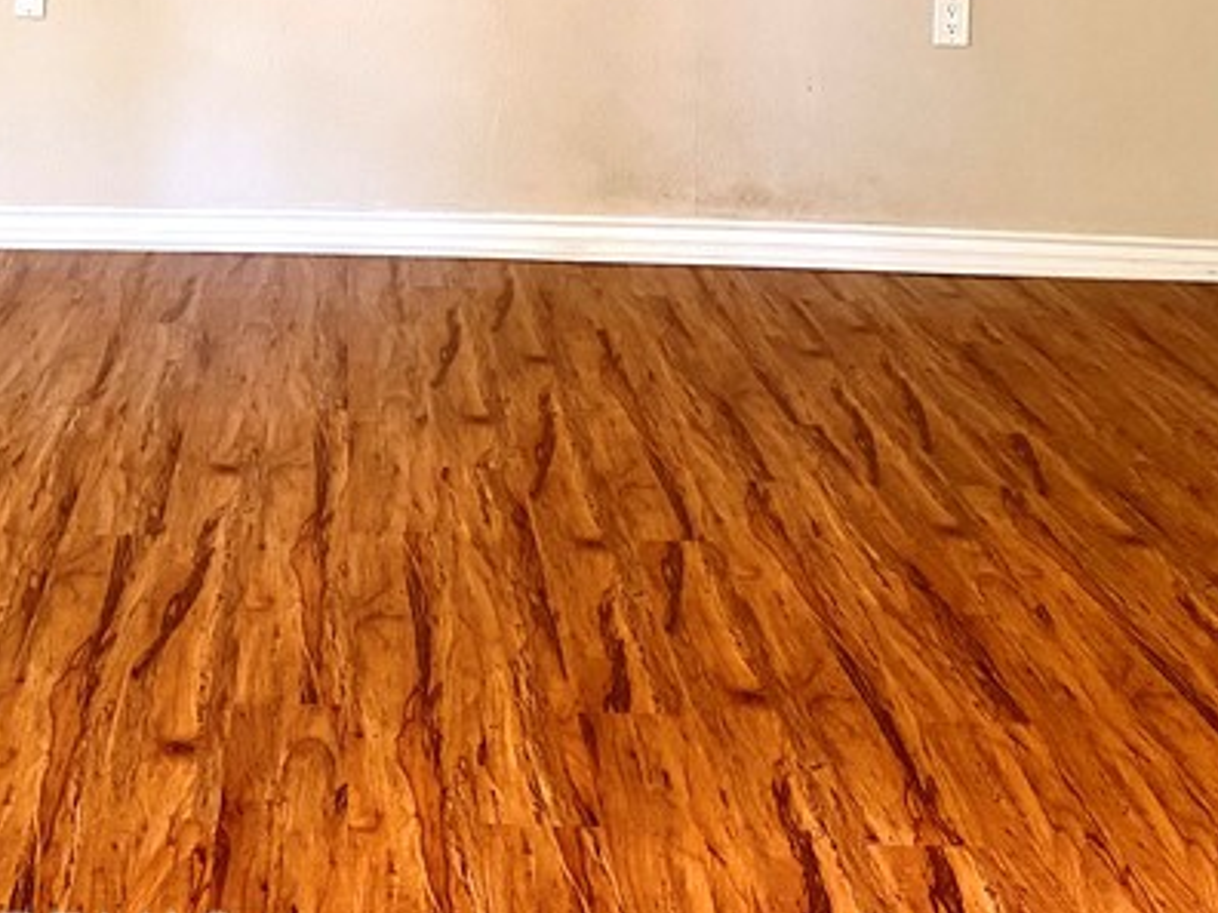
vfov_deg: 21.8
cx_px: 409
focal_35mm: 62
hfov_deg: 31.0
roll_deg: -0.4
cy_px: -197
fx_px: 2182
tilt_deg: -1.6
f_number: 1.78
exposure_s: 1/60
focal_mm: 6.76
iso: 500
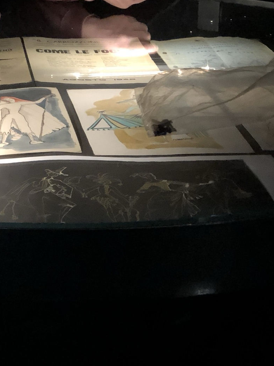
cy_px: 7
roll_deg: +1.3
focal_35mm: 120
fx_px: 1266
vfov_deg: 16.1
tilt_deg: -12.1
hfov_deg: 12.2
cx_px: -2
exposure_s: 1/12
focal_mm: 6
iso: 160
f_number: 2.4
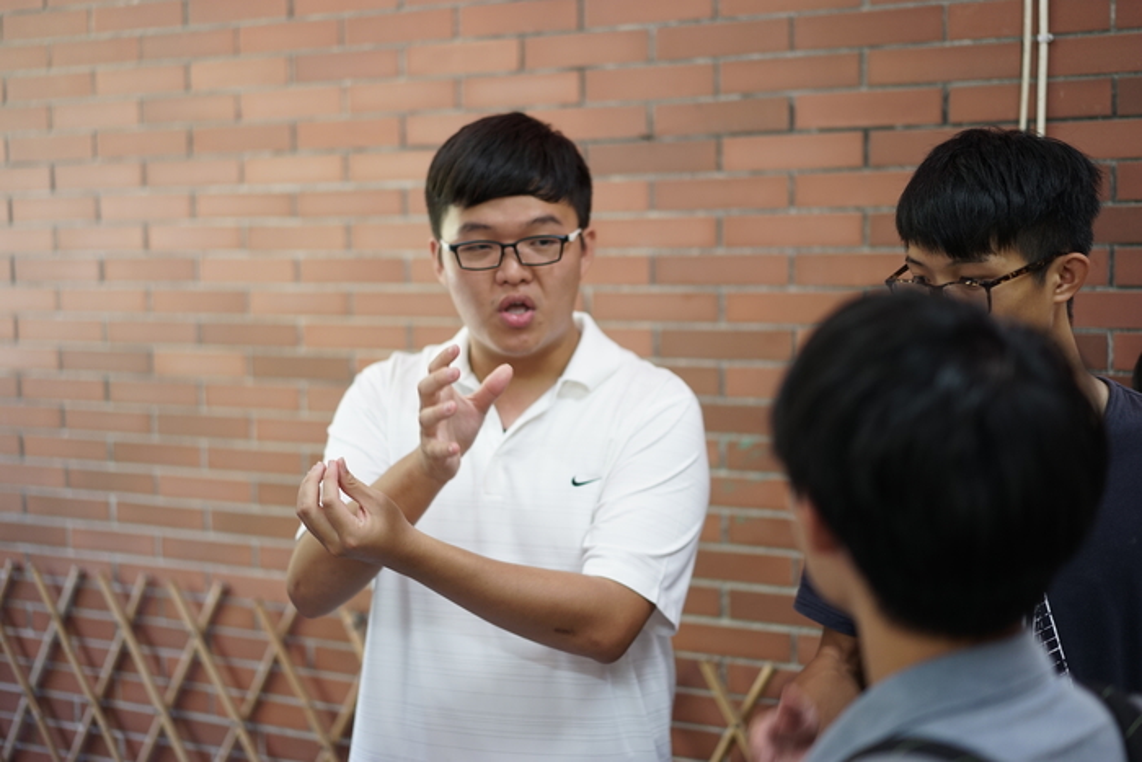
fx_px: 1745
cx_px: 571
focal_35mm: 55
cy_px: 381
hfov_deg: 36.2
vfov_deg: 24.6
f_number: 1.8
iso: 500
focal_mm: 55
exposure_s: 1/100
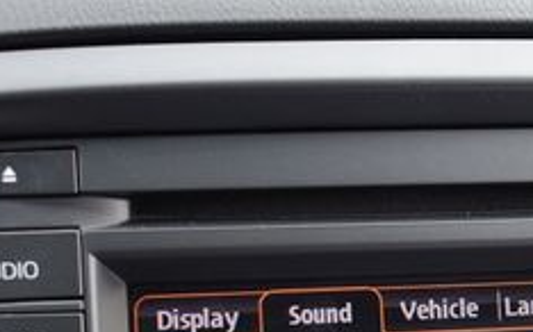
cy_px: 297
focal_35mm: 142
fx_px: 2062
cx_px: 563
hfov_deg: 14.4
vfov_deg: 9.2
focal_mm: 34
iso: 500
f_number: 4.5
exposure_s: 1/250
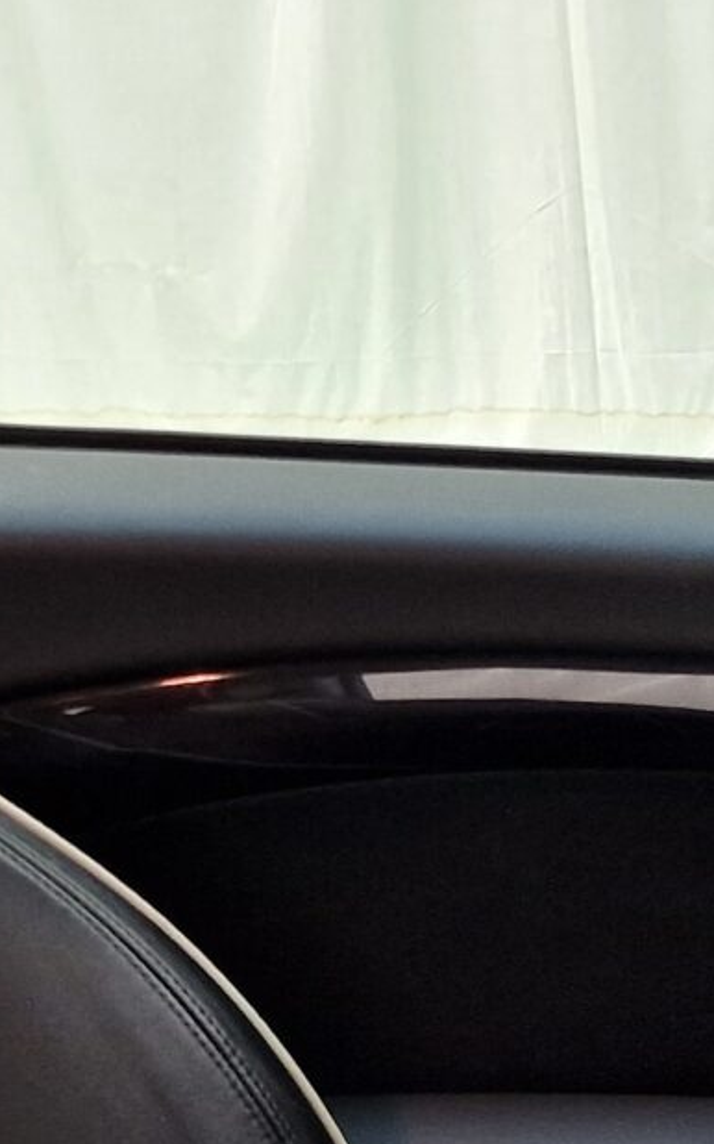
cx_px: 929
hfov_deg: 12.5
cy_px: 1292
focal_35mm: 101
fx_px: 3146
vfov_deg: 19.6
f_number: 1.8
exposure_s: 1/33
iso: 400
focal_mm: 6.4
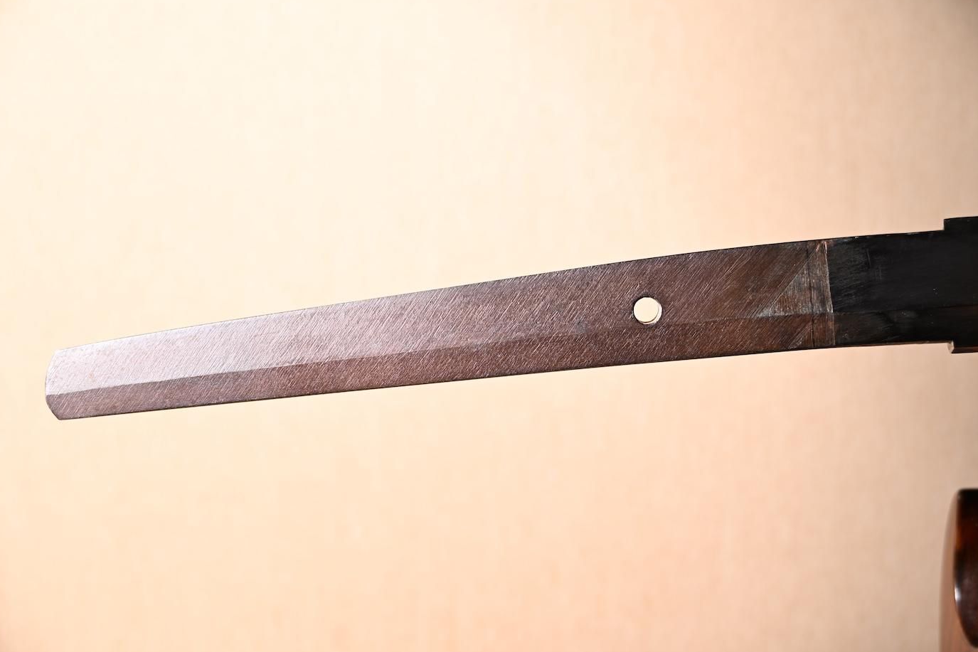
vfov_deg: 24.0
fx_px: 1535
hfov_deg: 35.3
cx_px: 492
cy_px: 323
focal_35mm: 57
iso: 100
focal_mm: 37
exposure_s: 1/2
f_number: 4.2
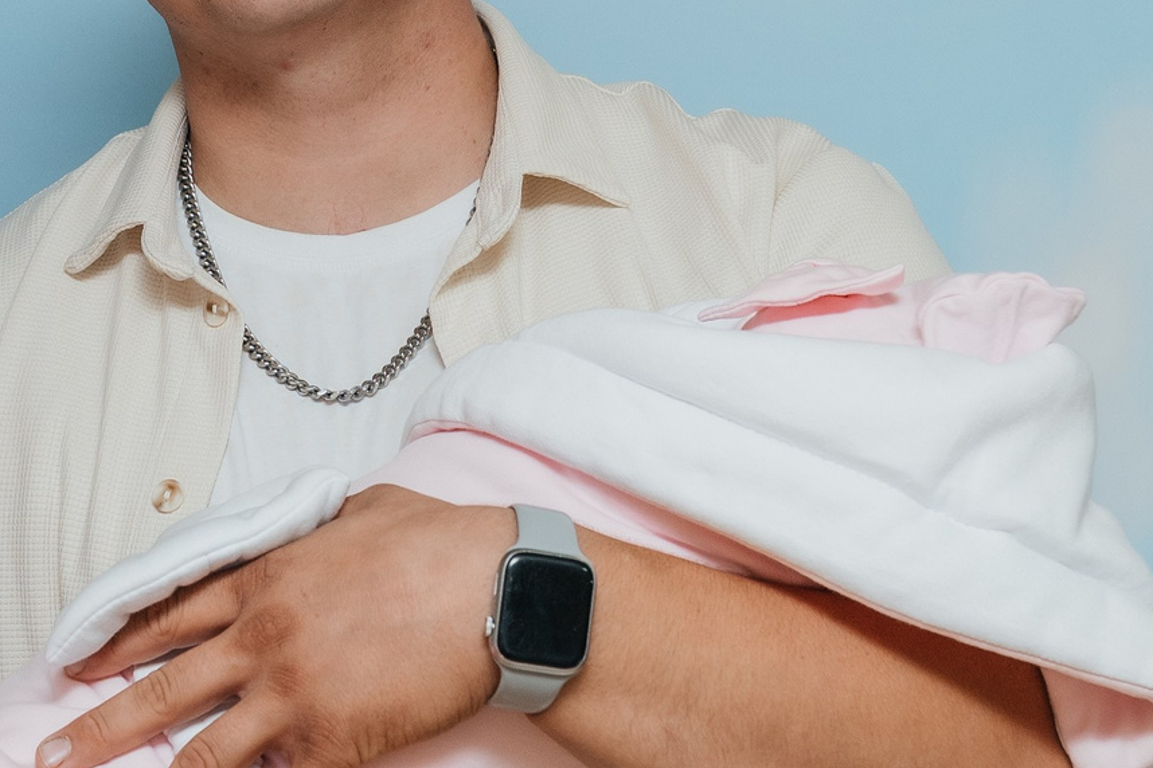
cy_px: 376
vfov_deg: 12.1
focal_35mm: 113
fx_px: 3619
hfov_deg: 18.0
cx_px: 269
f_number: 5.6
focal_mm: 35
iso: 250
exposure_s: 1/160
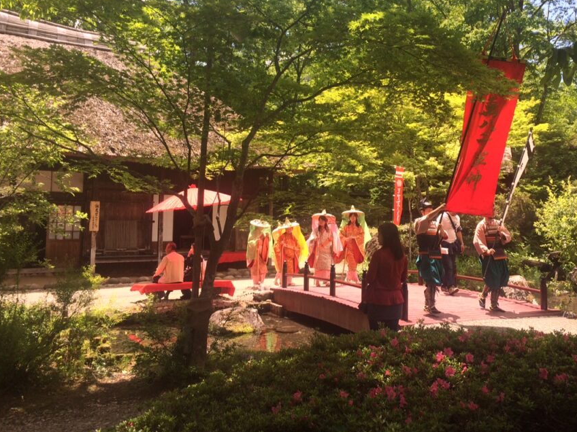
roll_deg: -1.1
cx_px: 340
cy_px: 181
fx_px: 583
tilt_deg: +3.3
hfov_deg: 52.3
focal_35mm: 35
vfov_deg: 40.6
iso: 32
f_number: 2.2
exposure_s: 1/631
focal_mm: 4.15
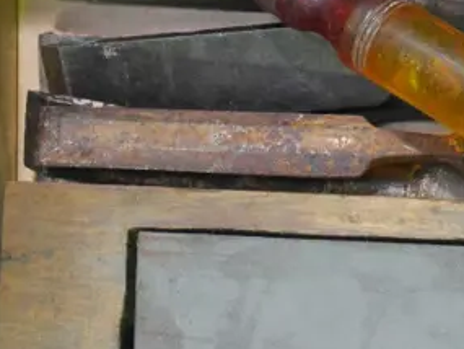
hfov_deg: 8.4
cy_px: 342
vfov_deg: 6.4
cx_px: 754
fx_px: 3084
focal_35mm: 230
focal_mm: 32
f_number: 5.6
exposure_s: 1/30
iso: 3200
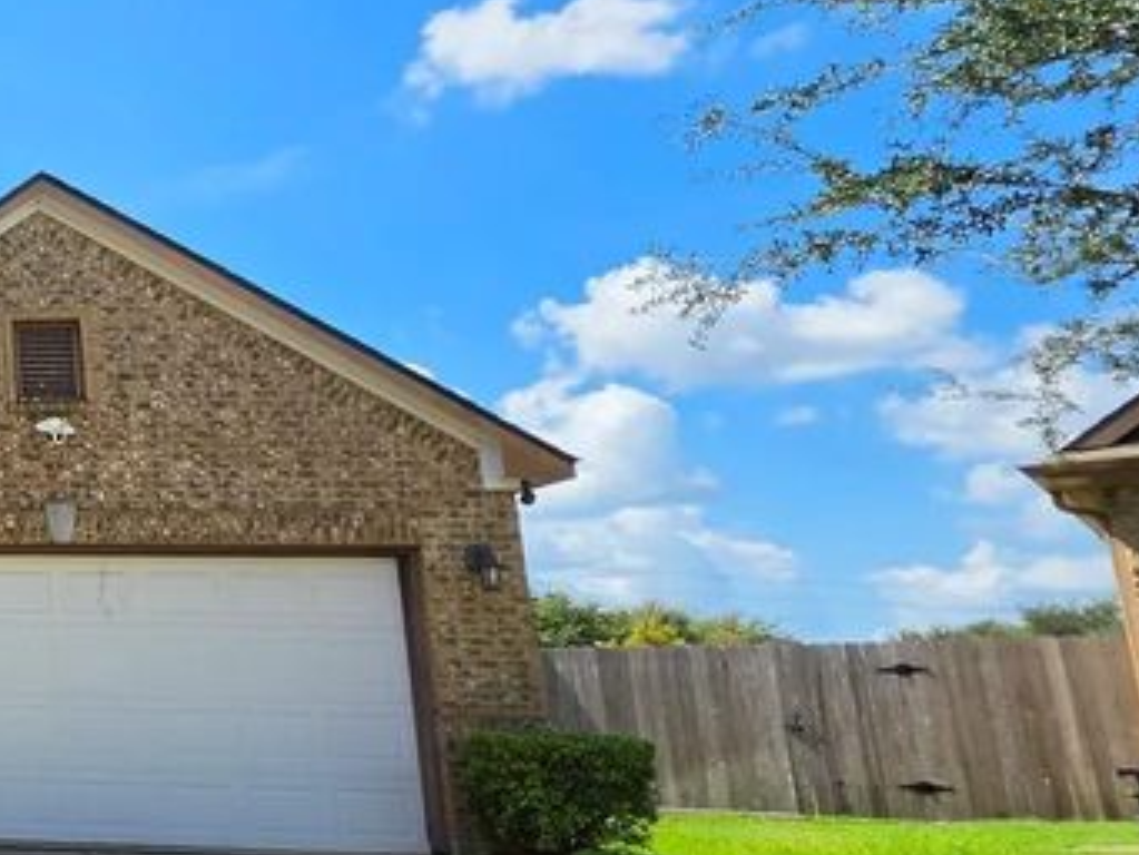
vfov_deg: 36.8
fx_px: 1284
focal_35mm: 39
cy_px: 438
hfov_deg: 29.7
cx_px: -544
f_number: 1.9
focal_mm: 2.2
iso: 32
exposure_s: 1/1567
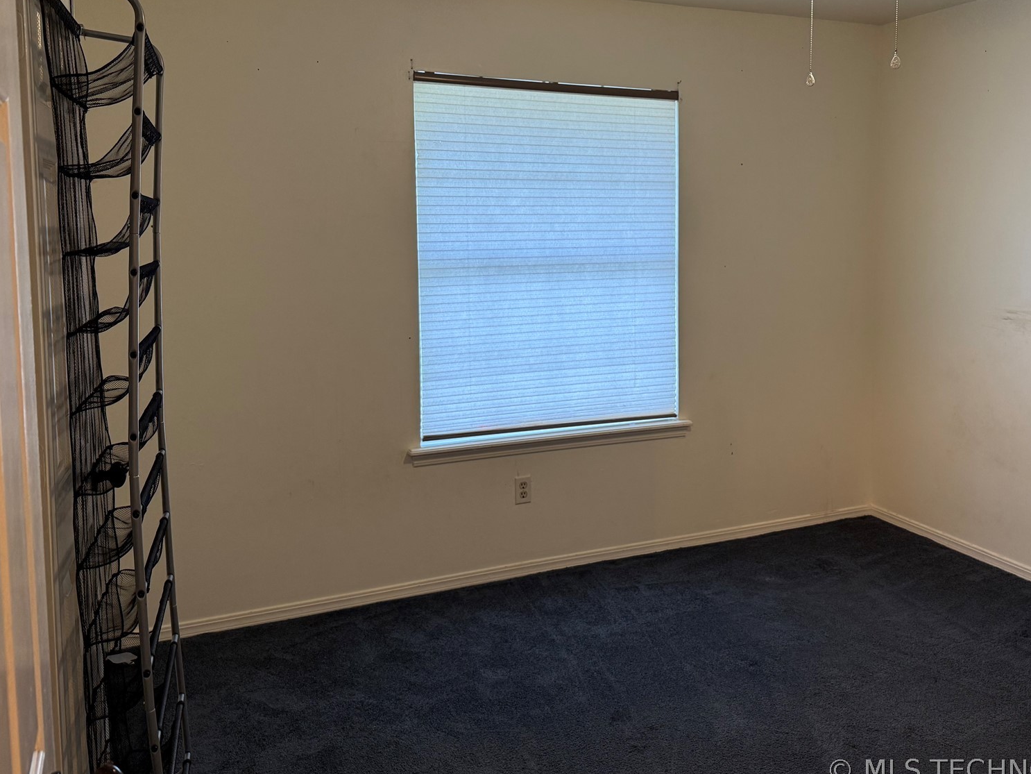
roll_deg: -0.4
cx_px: 610
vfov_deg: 45.1
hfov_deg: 58.0
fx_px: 923
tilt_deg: -4.1
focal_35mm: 31
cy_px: 294
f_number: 1.78
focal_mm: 6.76
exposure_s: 1/60
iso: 160
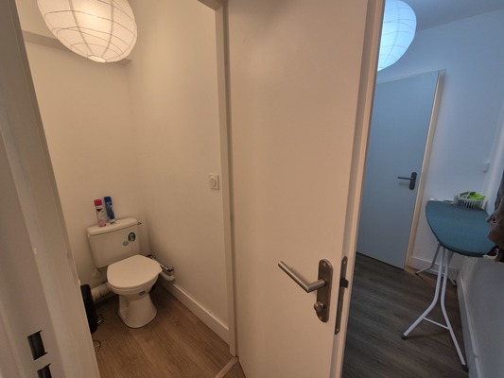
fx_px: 189
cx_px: 252
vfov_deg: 89.9
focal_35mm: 13
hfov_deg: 106.2
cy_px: 189
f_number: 2.2
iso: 64
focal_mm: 2.2
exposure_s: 1/50
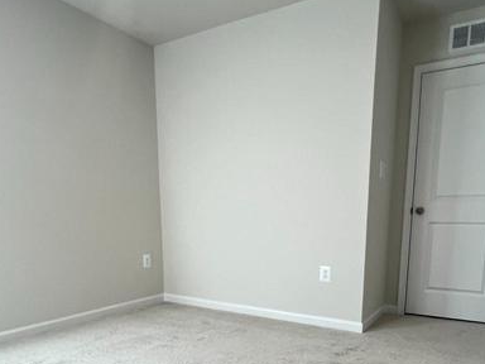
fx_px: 364
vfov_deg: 49.9
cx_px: 258
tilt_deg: -10.4
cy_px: 291
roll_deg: +1.2
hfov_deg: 67.2
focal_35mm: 26
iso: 100
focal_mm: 1.57
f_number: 1.8
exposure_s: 1/120
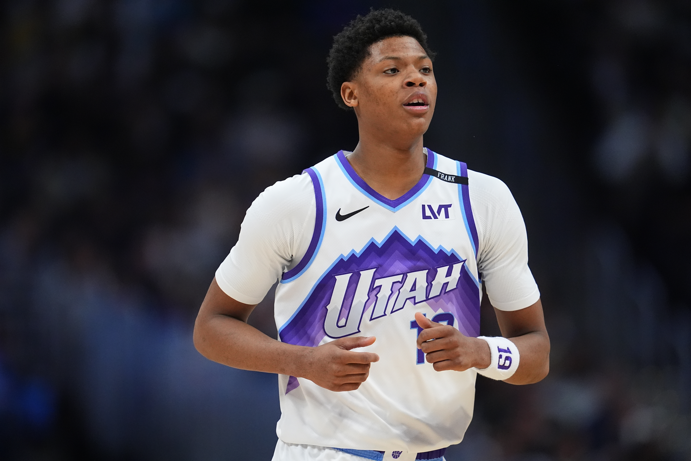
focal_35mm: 400
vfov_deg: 3.4
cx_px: 346
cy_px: 230
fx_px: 7677
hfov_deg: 5.2
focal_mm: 400
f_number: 3.2
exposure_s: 1/2000
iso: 5000
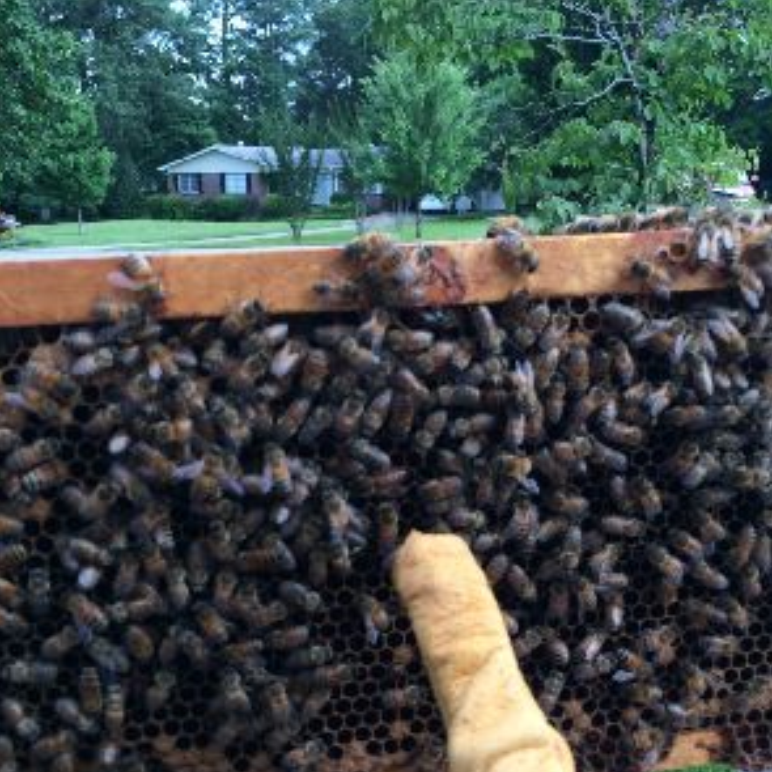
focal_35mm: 36
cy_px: 521
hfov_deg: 46.0
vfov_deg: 45.3
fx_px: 908
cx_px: 387
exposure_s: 1/256
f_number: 2.2
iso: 32
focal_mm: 4.12
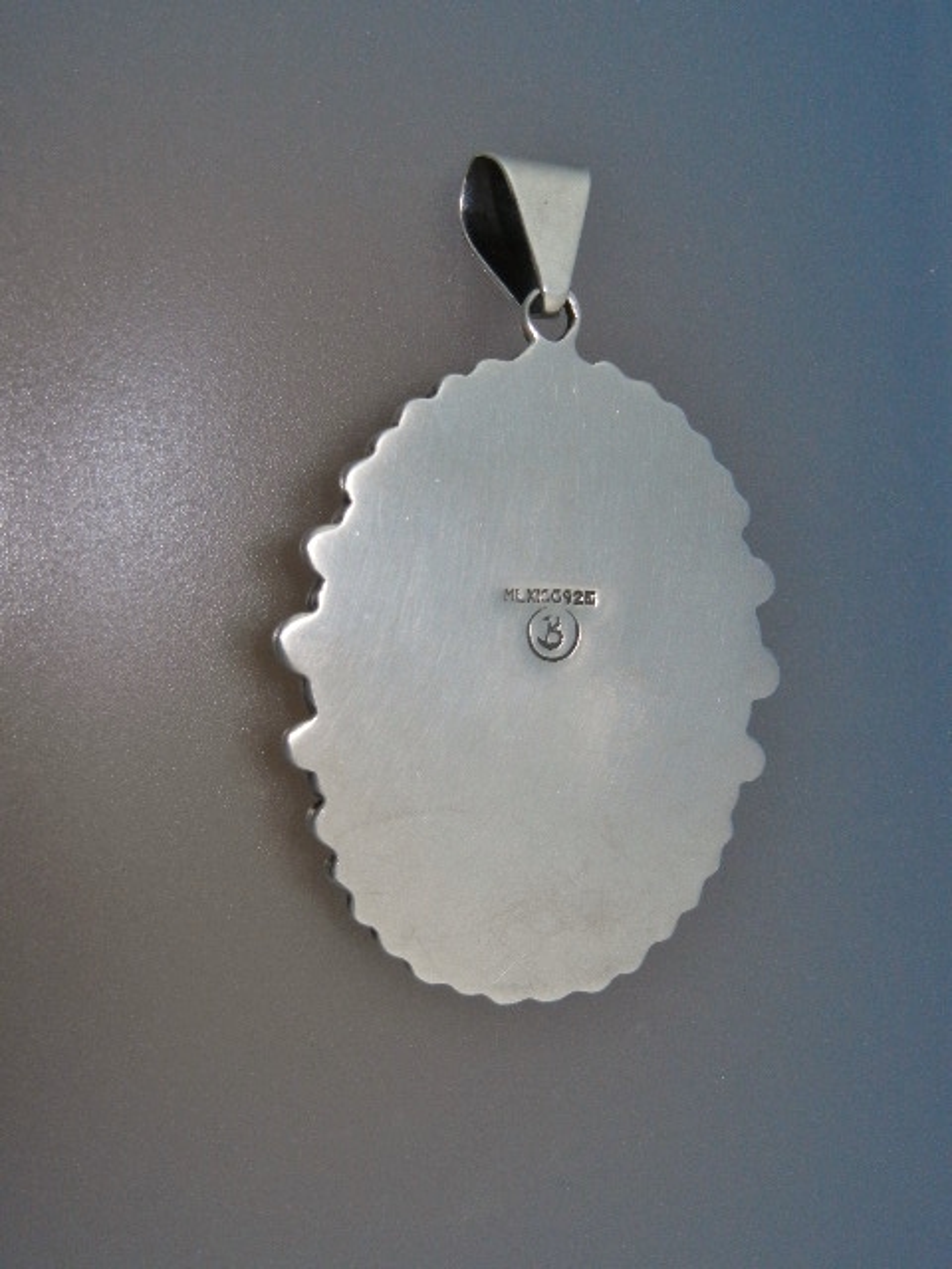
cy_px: 634
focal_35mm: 45
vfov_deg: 42.1
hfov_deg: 32.2
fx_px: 1650
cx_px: 476
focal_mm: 8.1
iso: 362
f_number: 7.6
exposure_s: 1/30
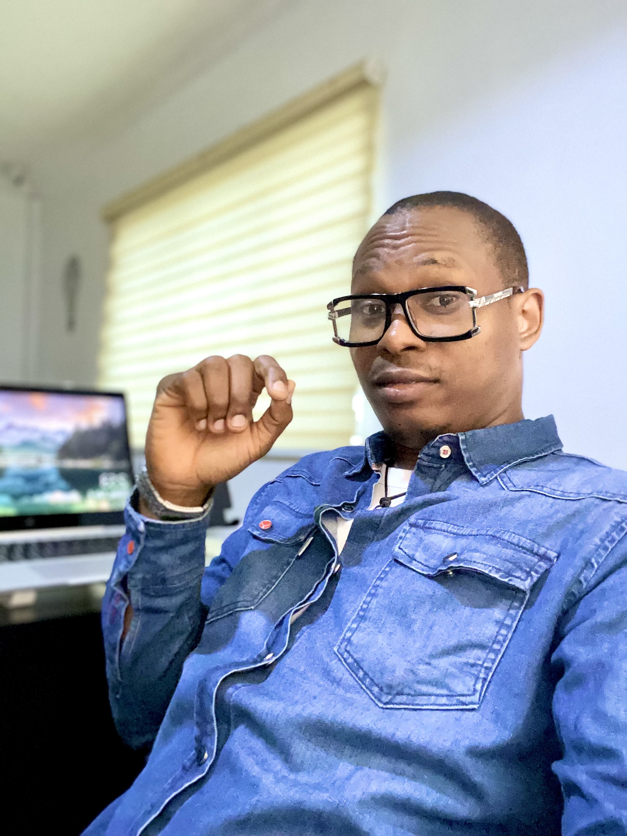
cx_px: 314
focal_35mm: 30
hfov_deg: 46.8
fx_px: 725
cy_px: 418
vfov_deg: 60.0
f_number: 2.2
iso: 800
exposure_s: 1/31
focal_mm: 2.71
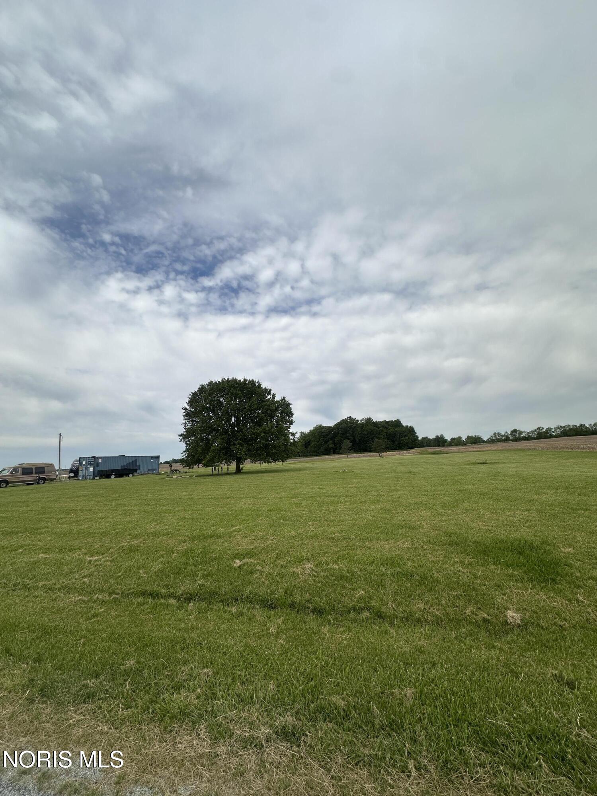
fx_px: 322
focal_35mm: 14
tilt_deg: +9.6
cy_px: 398
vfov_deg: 102.1
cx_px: 298
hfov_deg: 85.7
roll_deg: +2.7
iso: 50
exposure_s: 1/4000
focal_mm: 2.22
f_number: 2.2
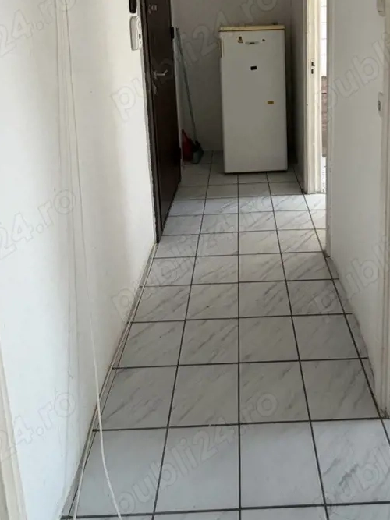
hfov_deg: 49.2
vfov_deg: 57.1
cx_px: 246
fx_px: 421
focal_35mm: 28
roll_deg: +2.2
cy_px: 80
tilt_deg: -10.4
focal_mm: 2.22
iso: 160
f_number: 2.2
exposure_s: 1/121
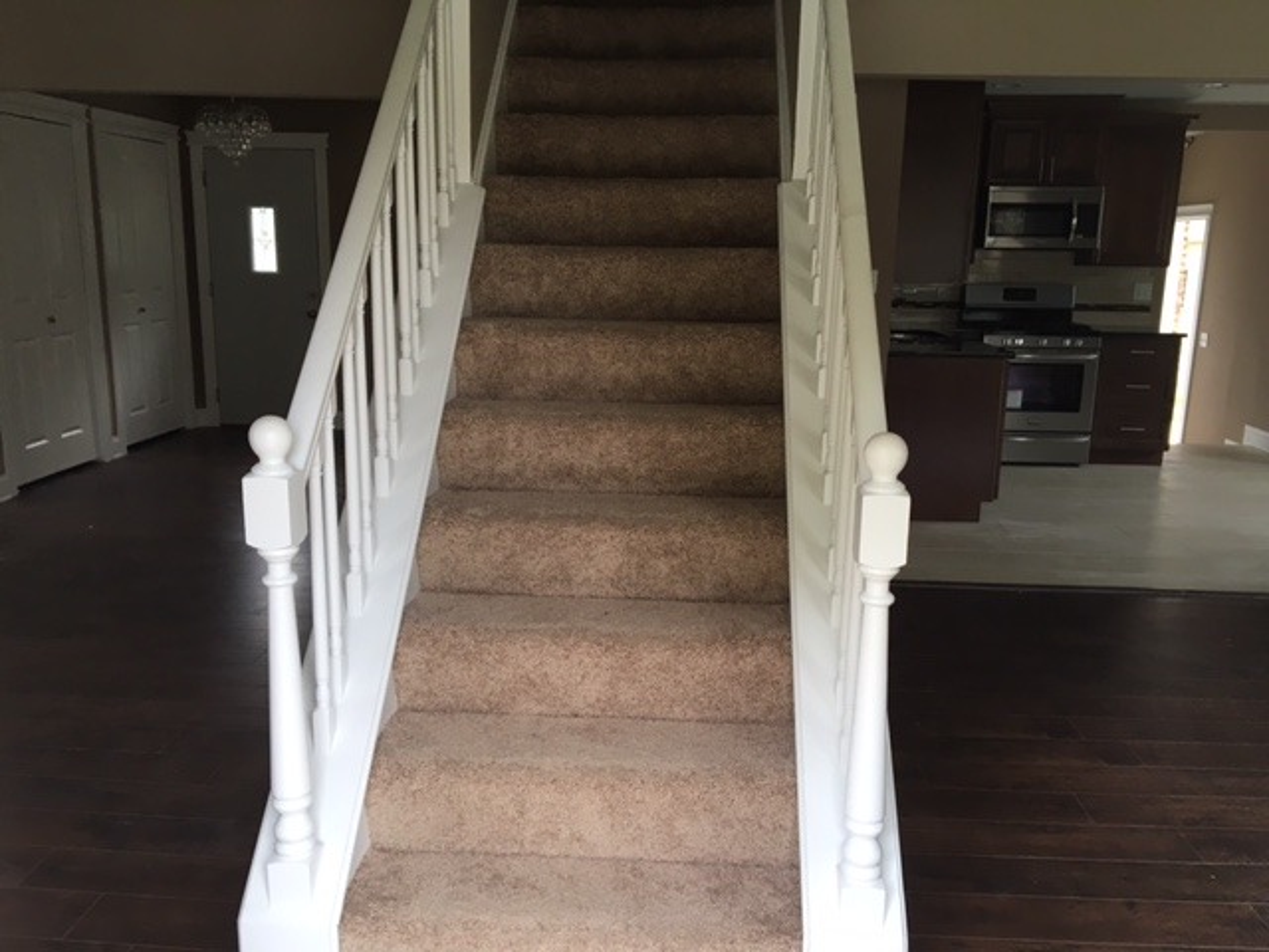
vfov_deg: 48.2
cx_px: 634
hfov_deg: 61.7
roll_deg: +0.3
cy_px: 476
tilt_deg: -11.2
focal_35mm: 29
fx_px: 1063
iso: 25
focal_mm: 4.15
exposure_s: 1/30
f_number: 2.2
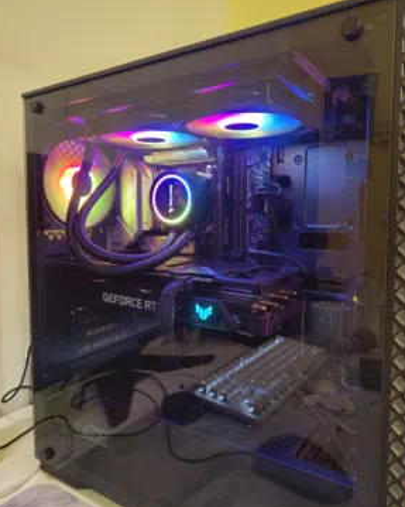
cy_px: 244
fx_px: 375
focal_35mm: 25
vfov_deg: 68.1
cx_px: 203
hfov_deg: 56.8
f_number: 1.88
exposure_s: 1/30
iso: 1425
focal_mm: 5.59
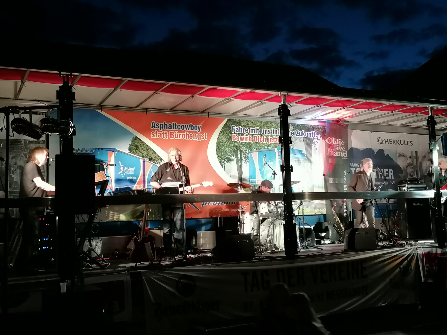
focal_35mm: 39
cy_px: 172
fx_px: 504
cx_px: 236
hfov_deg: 47.8
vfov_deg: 36.8
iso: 400
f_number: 1.8
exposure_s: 1/33.3
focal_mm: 4.75
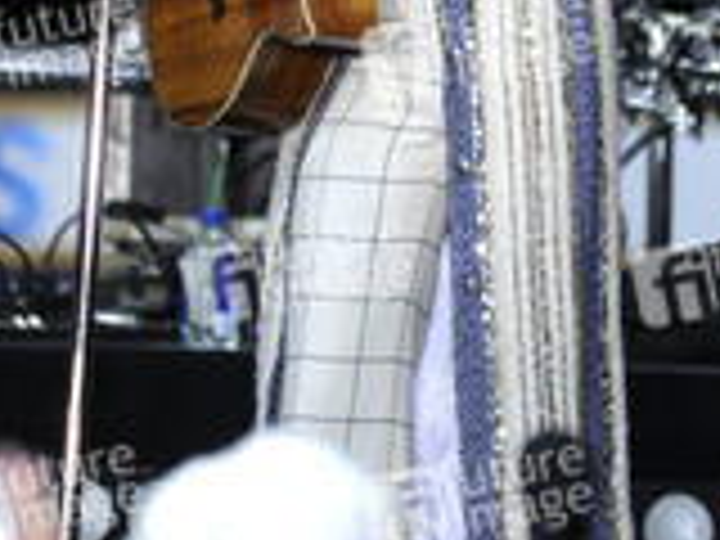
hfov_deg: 3.7
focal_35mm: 542
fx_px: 11273
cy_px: -63
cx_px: 356
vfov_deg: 2.7
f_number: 3.2
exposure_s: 1/400
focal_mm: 200
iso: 1000
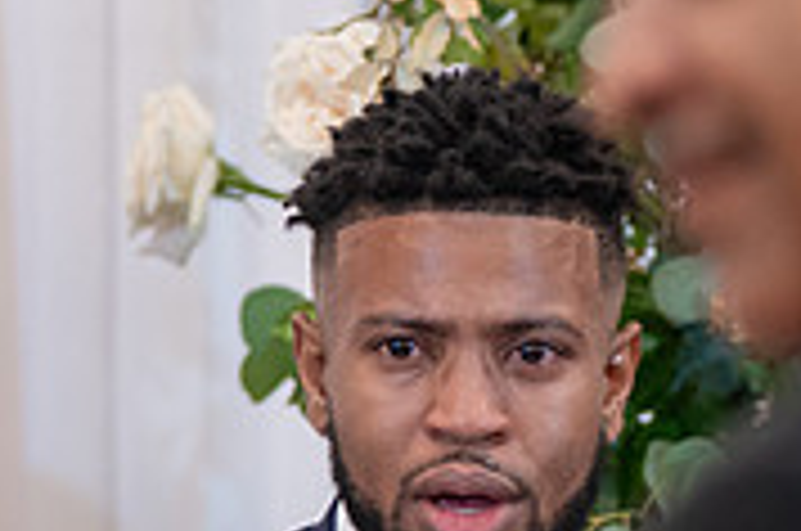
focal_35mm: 446
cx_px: 636
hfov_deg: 4.6
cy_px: 586
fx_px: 9906
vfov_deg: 3.1
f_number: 2.8
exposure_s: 1/100
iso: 2000
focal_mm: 101
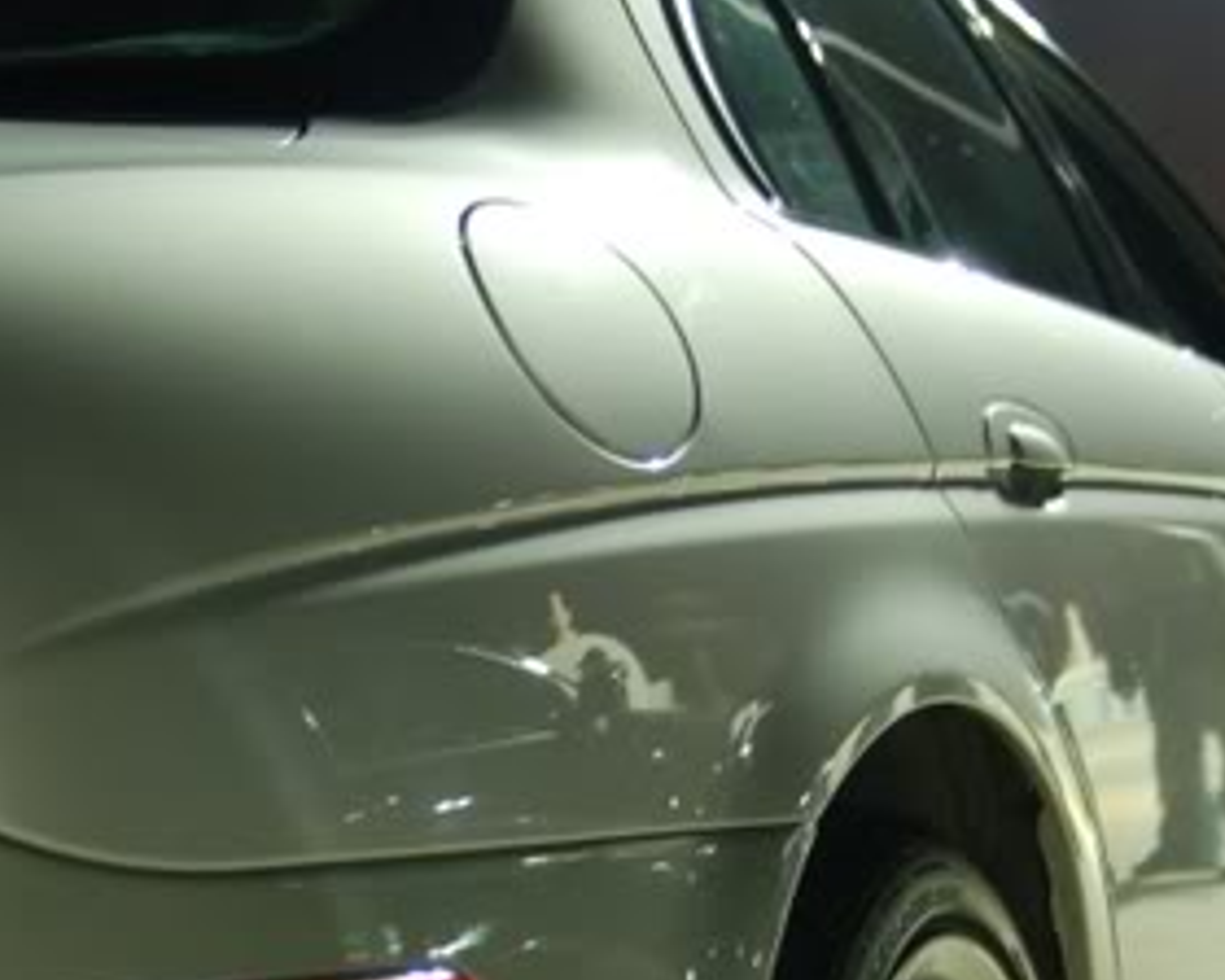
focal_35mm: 90
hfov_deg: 21.2
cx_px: 407
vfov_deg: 17.0
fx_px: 3263
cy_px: 744
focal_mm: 28
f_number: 3.3
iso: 800
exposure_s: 1/1.3
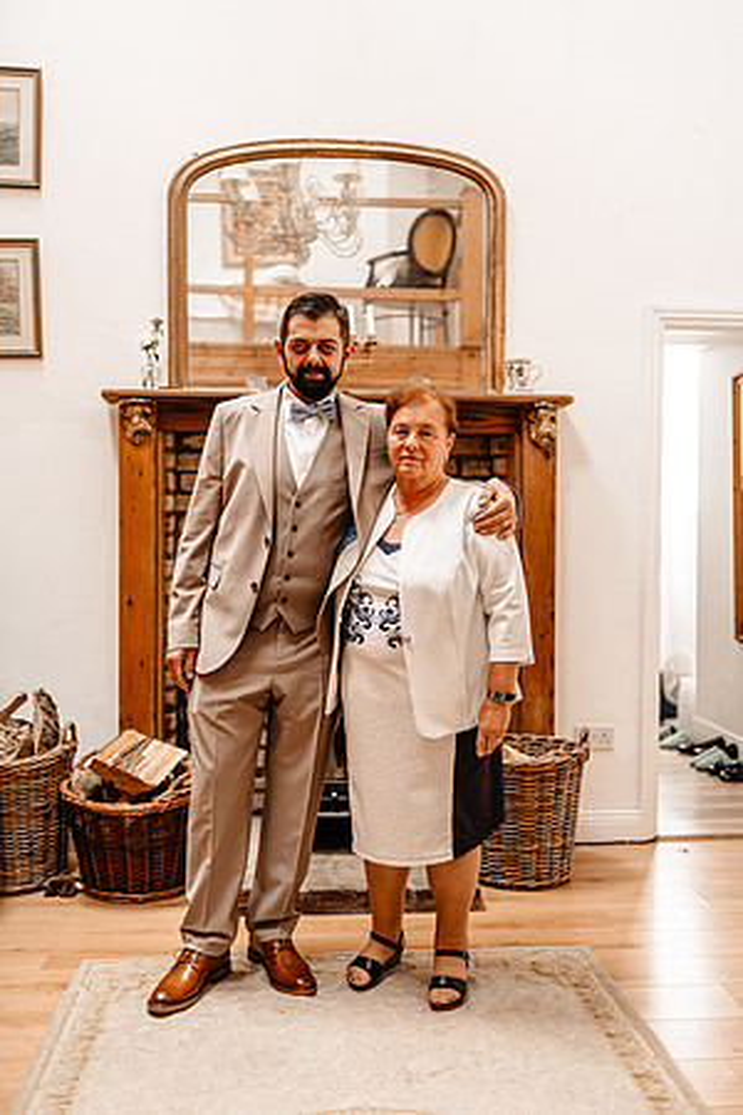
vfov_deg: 54.4
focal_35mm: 35
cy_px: 558
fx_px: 1083
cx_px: 372
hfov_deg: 37.9
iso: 200
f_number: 1.4
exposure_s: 1/200
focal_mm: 35
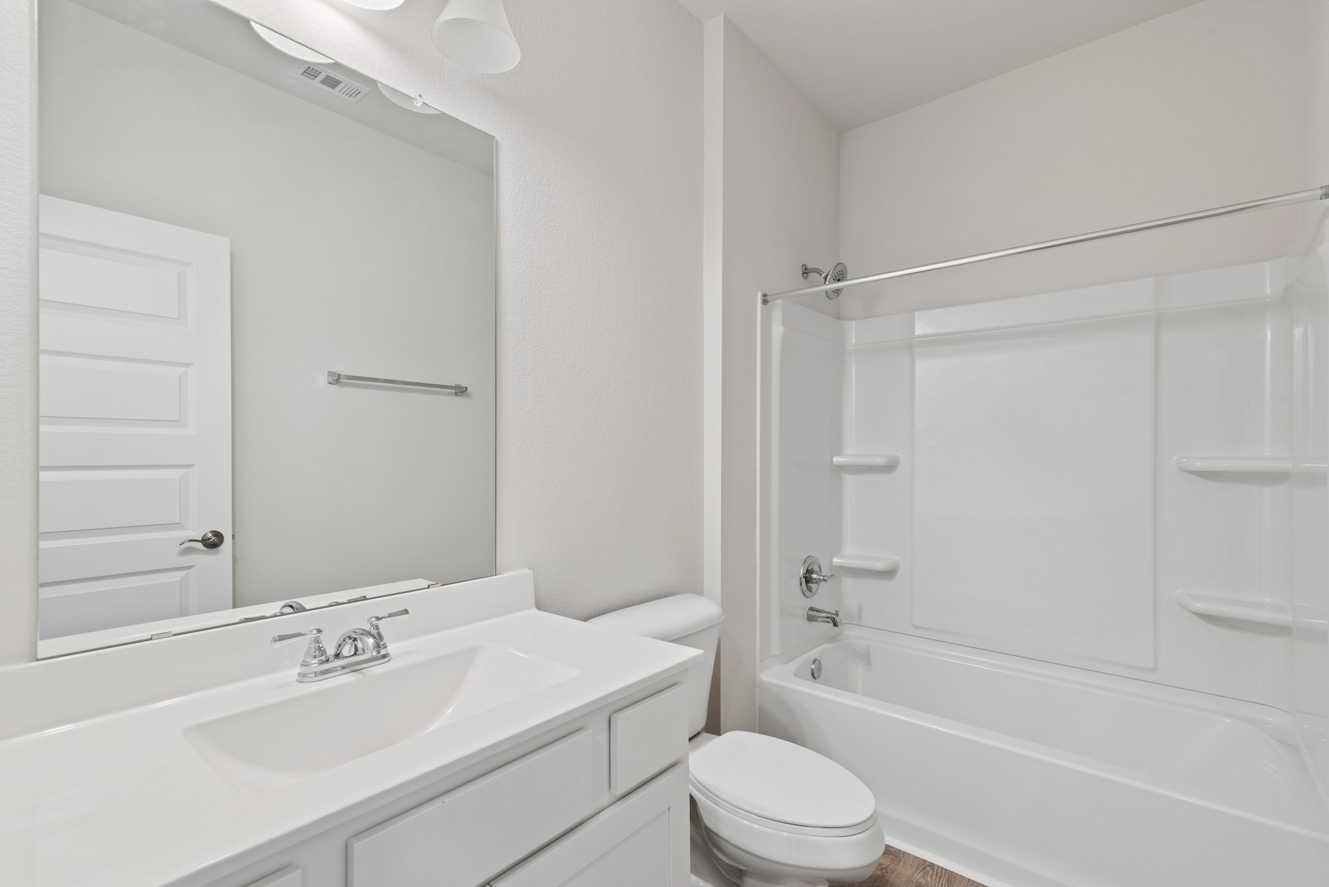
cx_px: 664
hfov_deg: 96.7
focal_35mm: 16
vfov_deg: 73.8
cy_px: 444
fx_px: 591
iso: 100
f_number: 9
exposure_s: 1/3.33
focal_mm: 16
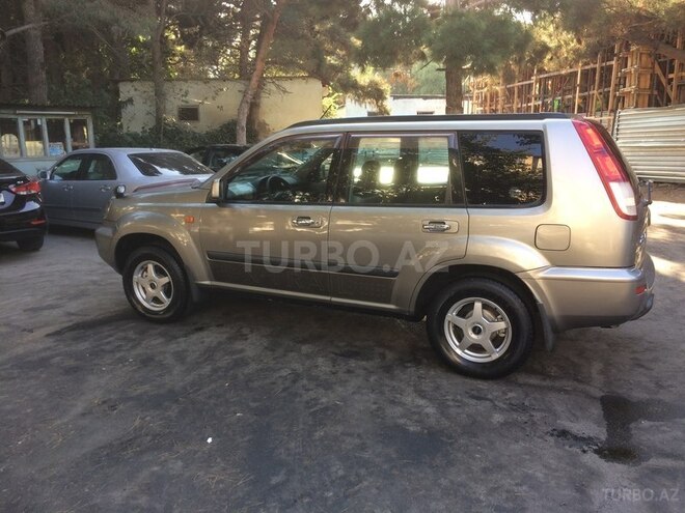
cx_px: 342
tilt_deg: -11.6
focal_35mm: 29
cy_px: 256
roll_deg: -1.1
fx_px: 574
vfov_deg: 48.2
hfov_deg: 61.7
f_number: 2.2
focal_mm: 4.15
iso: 32
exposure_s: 1/101
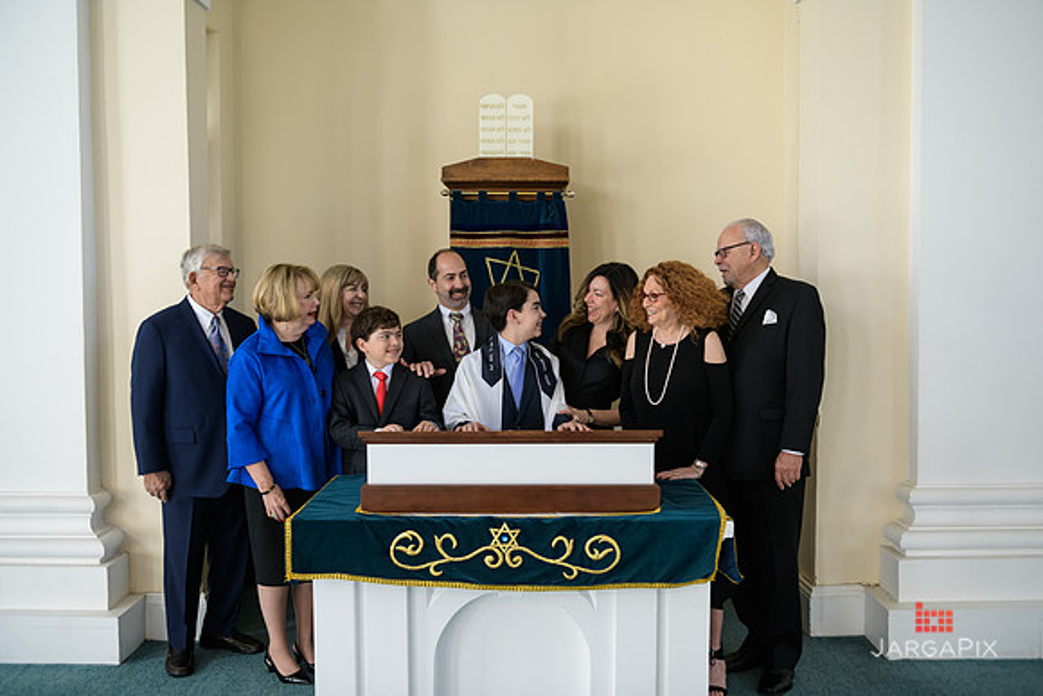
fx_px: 927
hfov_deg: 58.7
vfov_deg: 41.1
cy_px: 348
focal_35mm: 32
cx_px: 522
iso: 400
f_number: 3.2
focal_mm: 32
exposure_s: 1/125
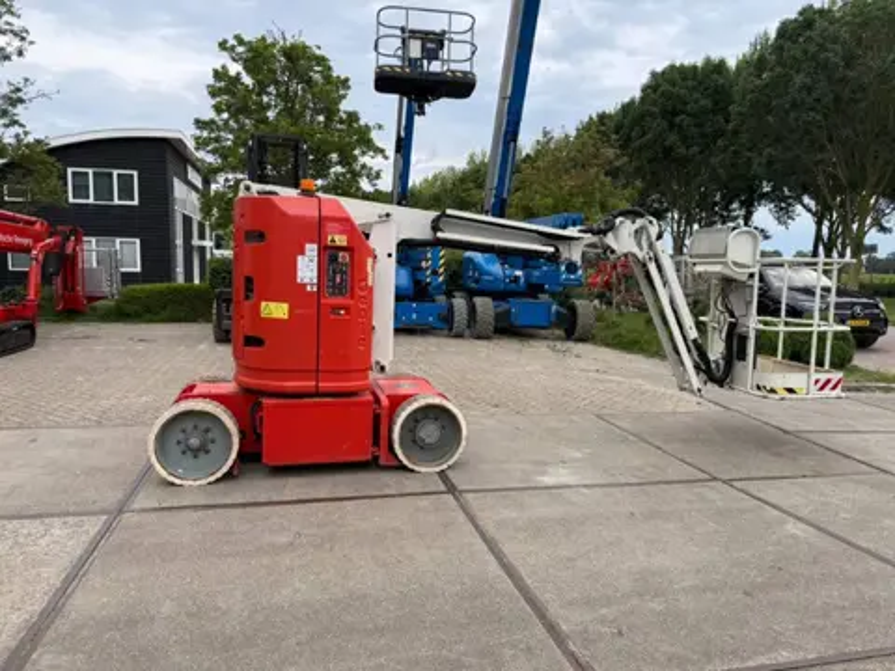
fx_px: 621
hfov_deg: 71.6
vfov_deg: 56.8
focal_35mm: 24
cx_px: 448
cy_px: 336
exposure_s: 1/849
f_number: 1.78
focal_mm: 6.76
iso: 80
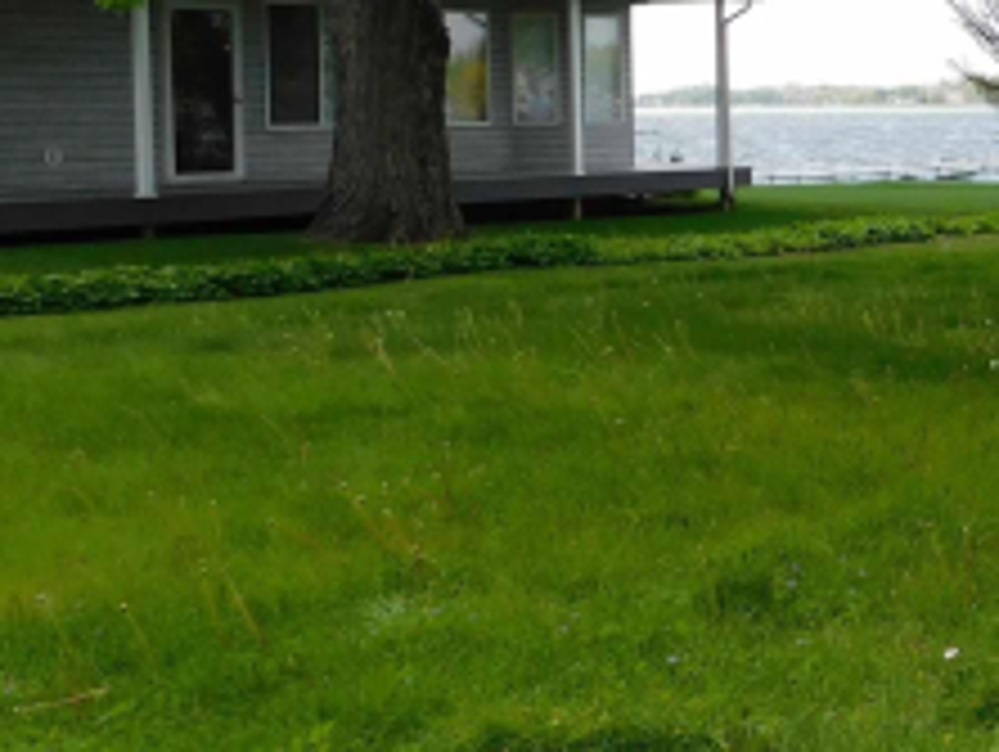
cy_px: 189
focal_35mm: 69
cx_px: 1393
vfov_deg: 21.2
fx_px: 1993
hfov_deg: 23.8
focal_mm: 4
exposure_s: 1/640
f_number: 3
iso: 125
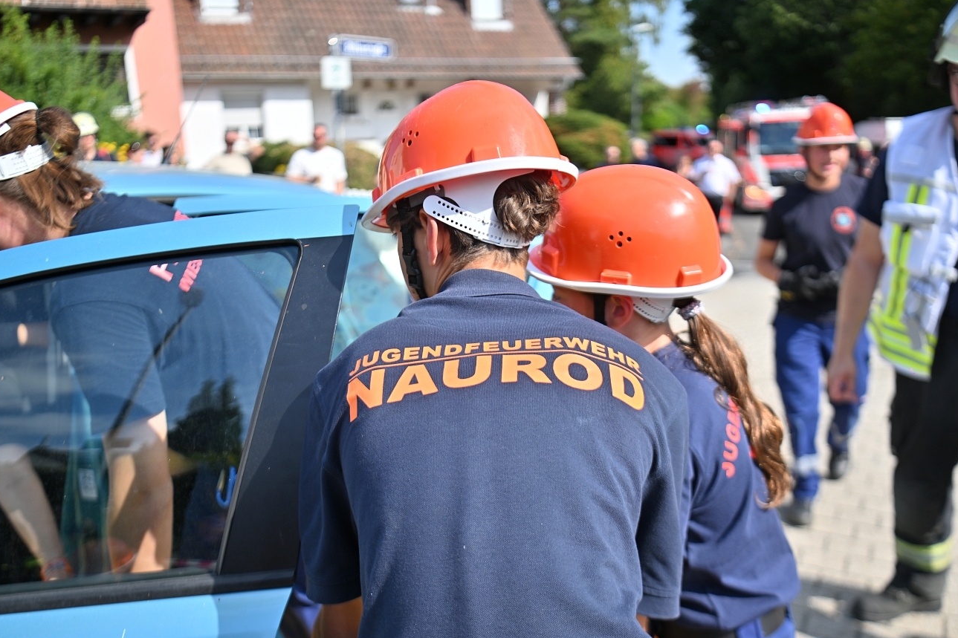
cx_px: 489
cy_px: 363
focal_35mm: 36
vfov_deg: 36.8
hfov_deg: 53.1
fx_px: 958
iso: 64
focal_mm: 31
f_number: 2.8
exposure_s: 1/1250
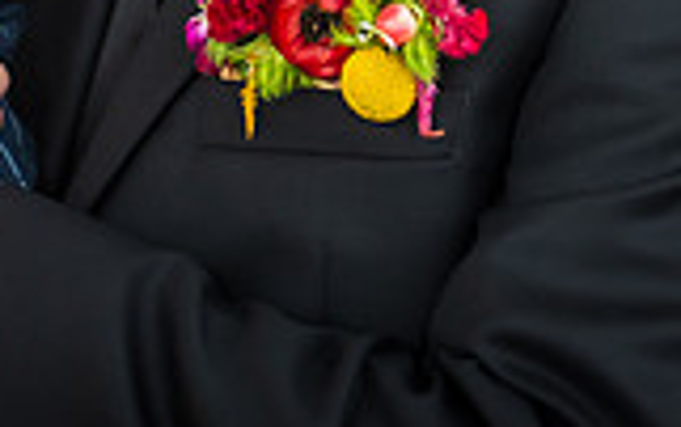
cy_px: -499
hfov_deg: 5.5
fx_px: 7134
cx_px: 368
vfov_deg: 3.4
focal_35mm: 384
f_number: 2.8
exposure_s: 1/200
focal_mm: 135
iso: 800
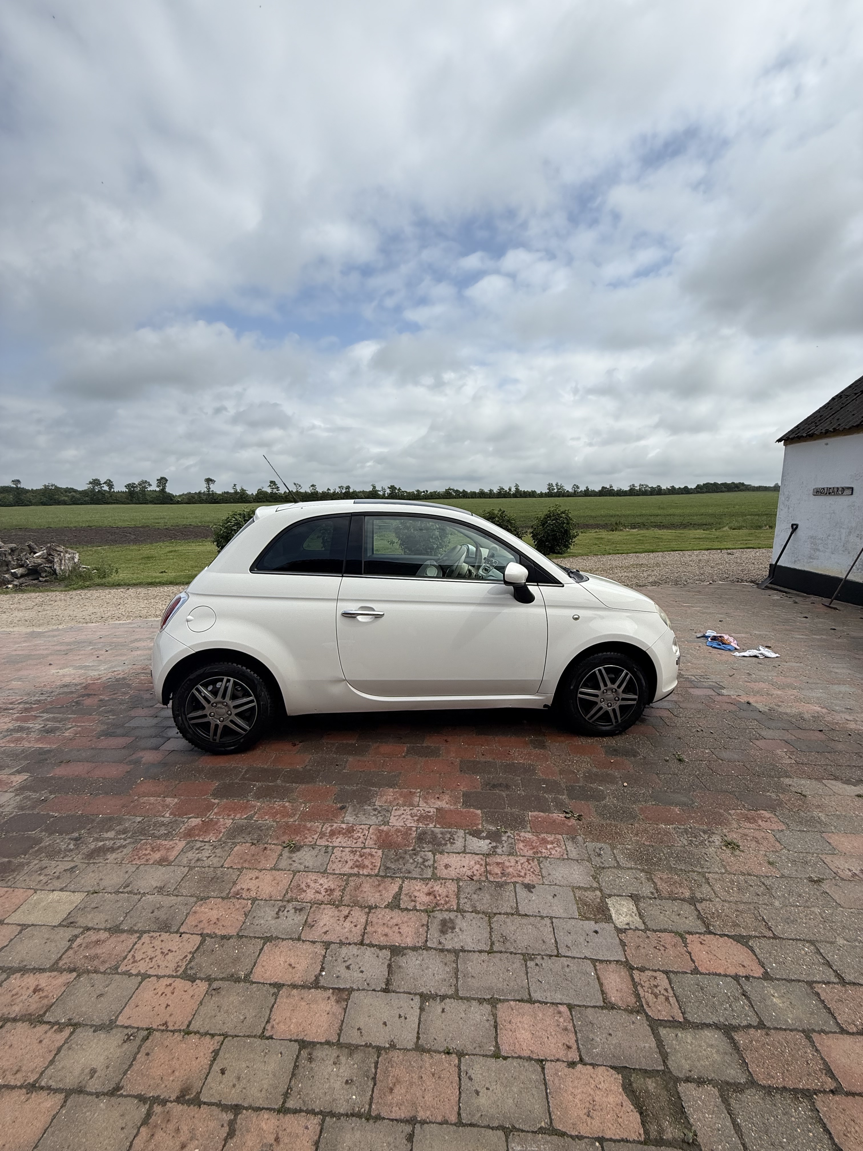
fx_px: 465
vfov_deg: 102.1
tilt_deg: -8.5
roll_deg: -0.5
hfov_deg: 85.7
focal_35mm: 14
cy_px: 576
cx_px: 432
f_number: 2.2
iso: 50
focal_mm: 2.22
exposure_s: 1/3289
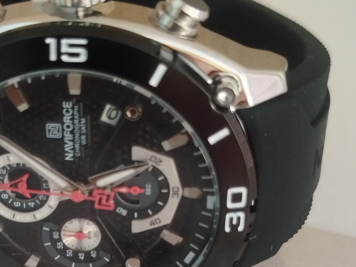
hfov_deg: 24.9
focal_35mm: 78
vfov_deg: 18.5
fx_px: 802
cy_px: 249
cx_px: 112
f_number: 1.7
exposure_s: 1/17
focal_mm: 5.31
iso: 800
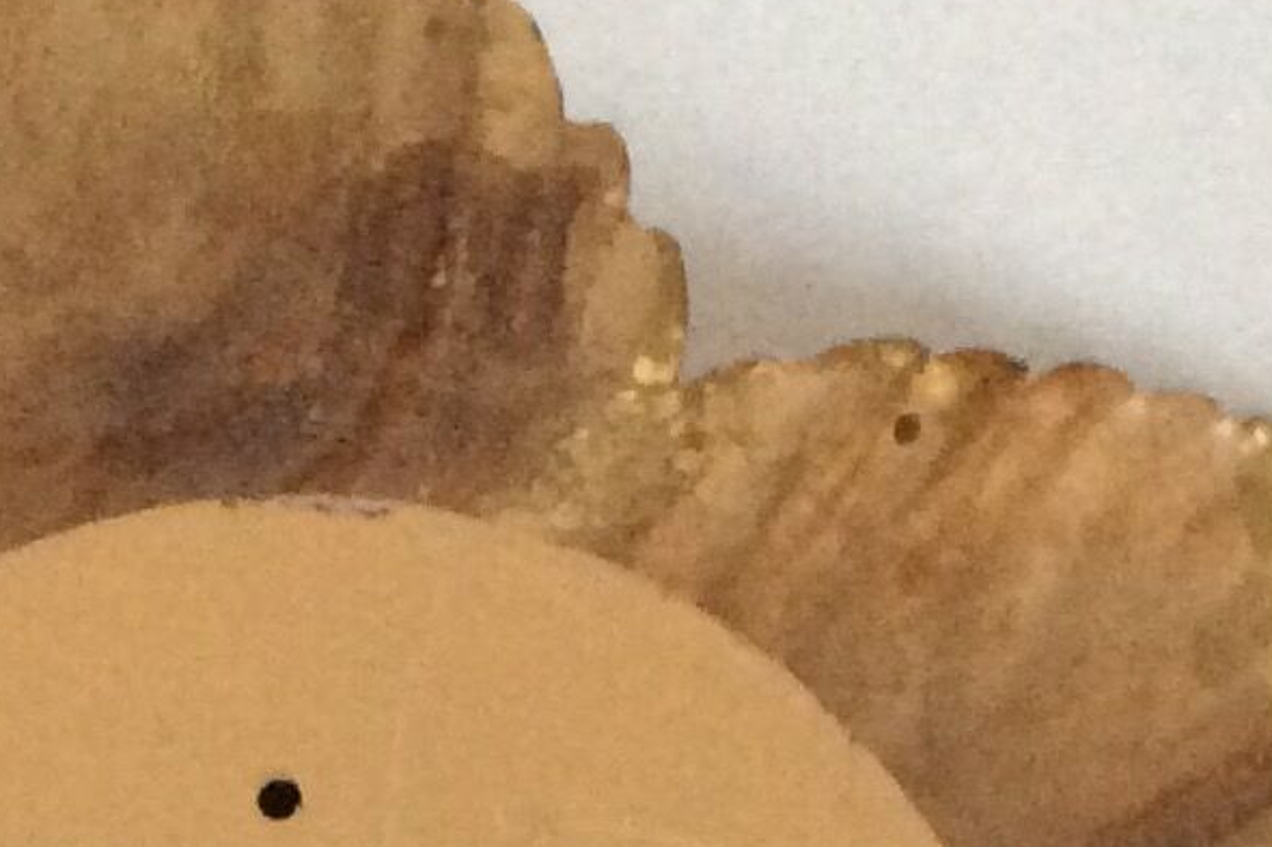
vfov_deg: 9.0
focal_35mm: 146
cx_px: 610
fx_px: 5157
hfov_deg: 14.1
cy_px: 1543
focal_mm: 3.3
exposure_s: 1/20
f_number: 2.4
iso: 250
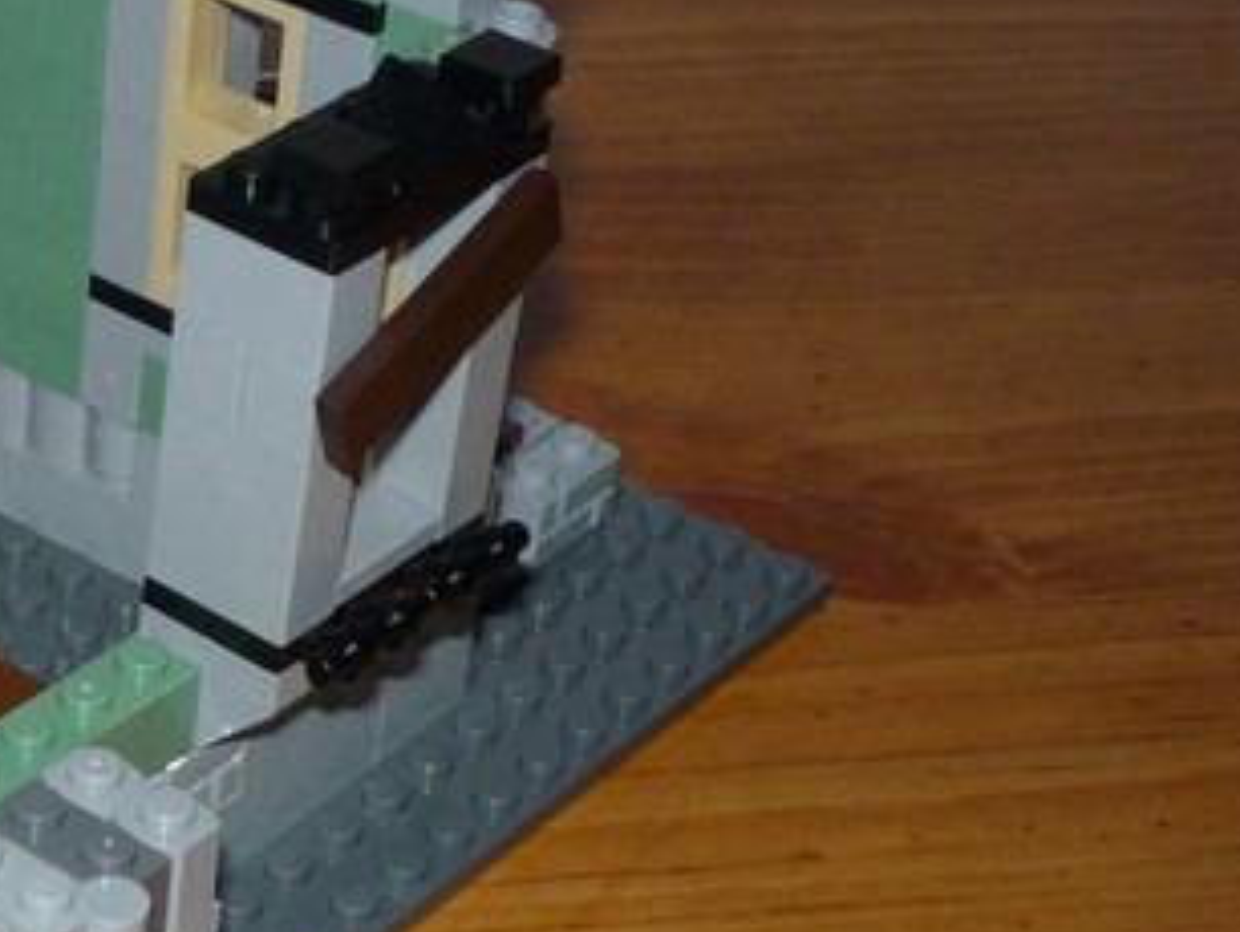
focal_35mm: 94
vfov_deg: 15.7
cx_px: -344
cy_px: 671
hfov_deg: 19.3
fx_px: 3370
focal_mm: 5.2
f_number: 4
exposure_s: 1/30
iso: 100
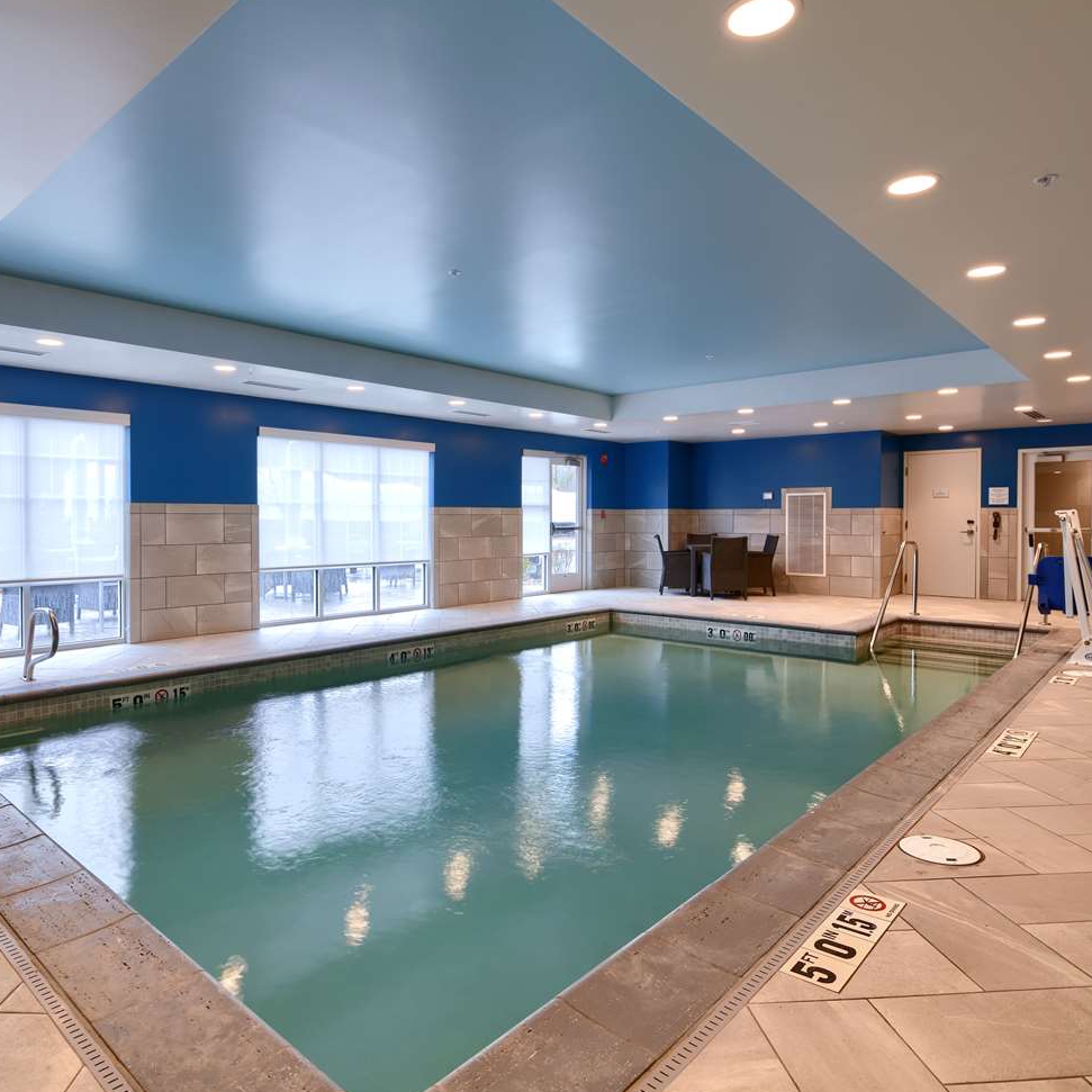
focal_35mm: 21
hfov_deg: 71.8
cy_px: 536
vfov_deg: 72.1
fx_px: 749
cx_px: 470
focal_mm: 16
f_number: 9
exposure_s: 1/1.3
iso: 100
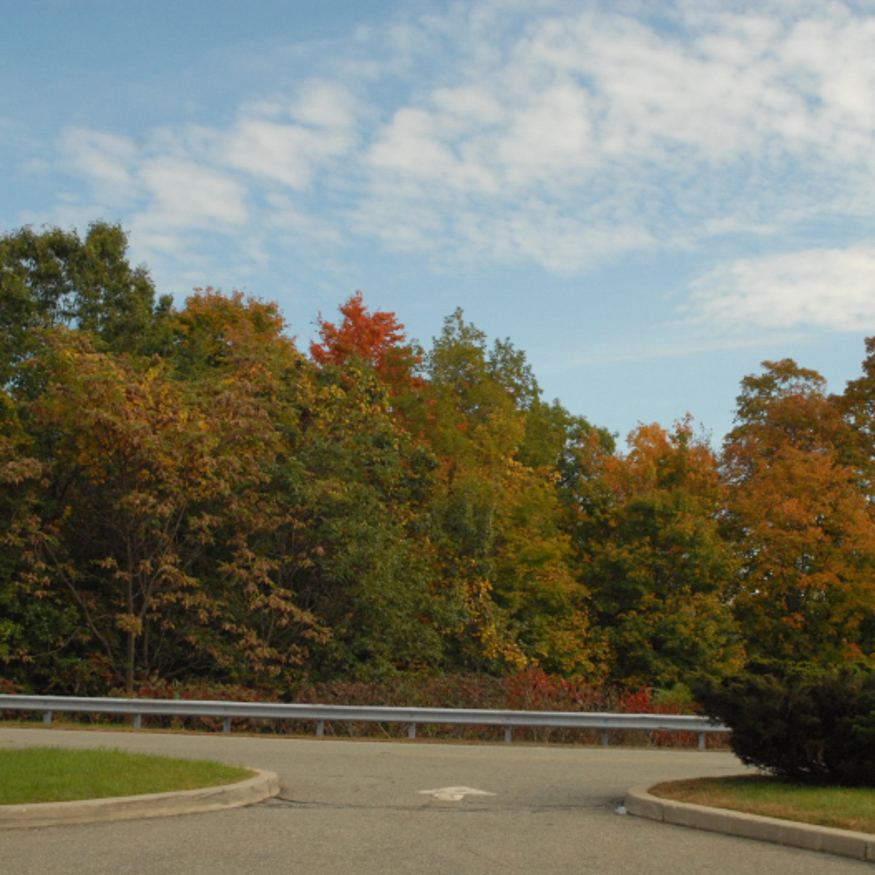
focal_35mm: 62
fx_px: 1773
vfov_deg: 27.7
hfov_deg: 27.7
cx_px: 491
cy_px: 438
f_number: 14
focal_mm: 32
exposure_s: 1/750
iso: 800
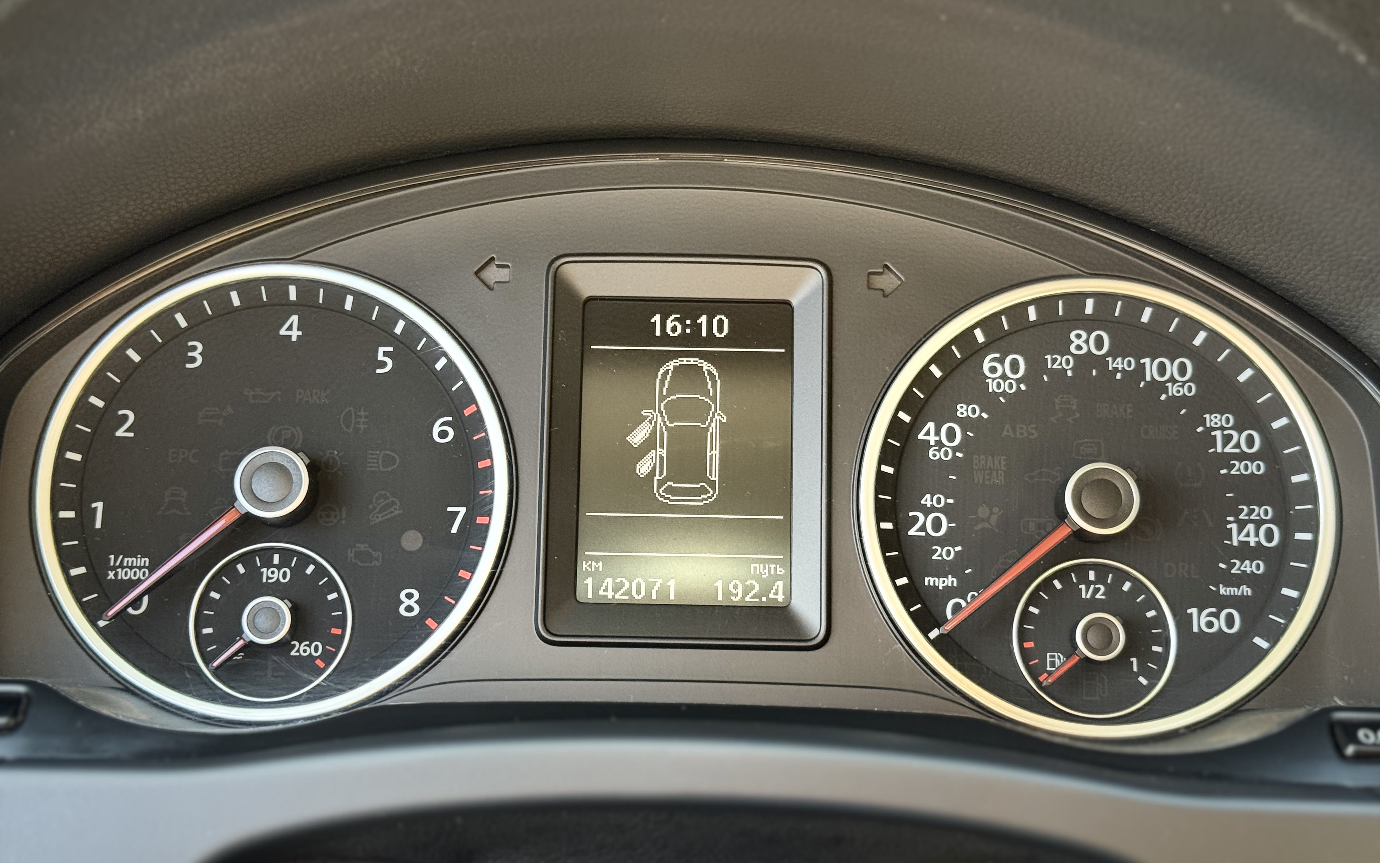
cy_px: 452
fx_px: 1918
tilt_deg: -17.7
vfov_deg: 25.3
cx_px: 691
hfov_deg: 39.6
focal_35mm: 51
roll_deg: -0.1
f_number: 1.78
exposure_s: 1/82
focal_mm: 6.76
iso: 100
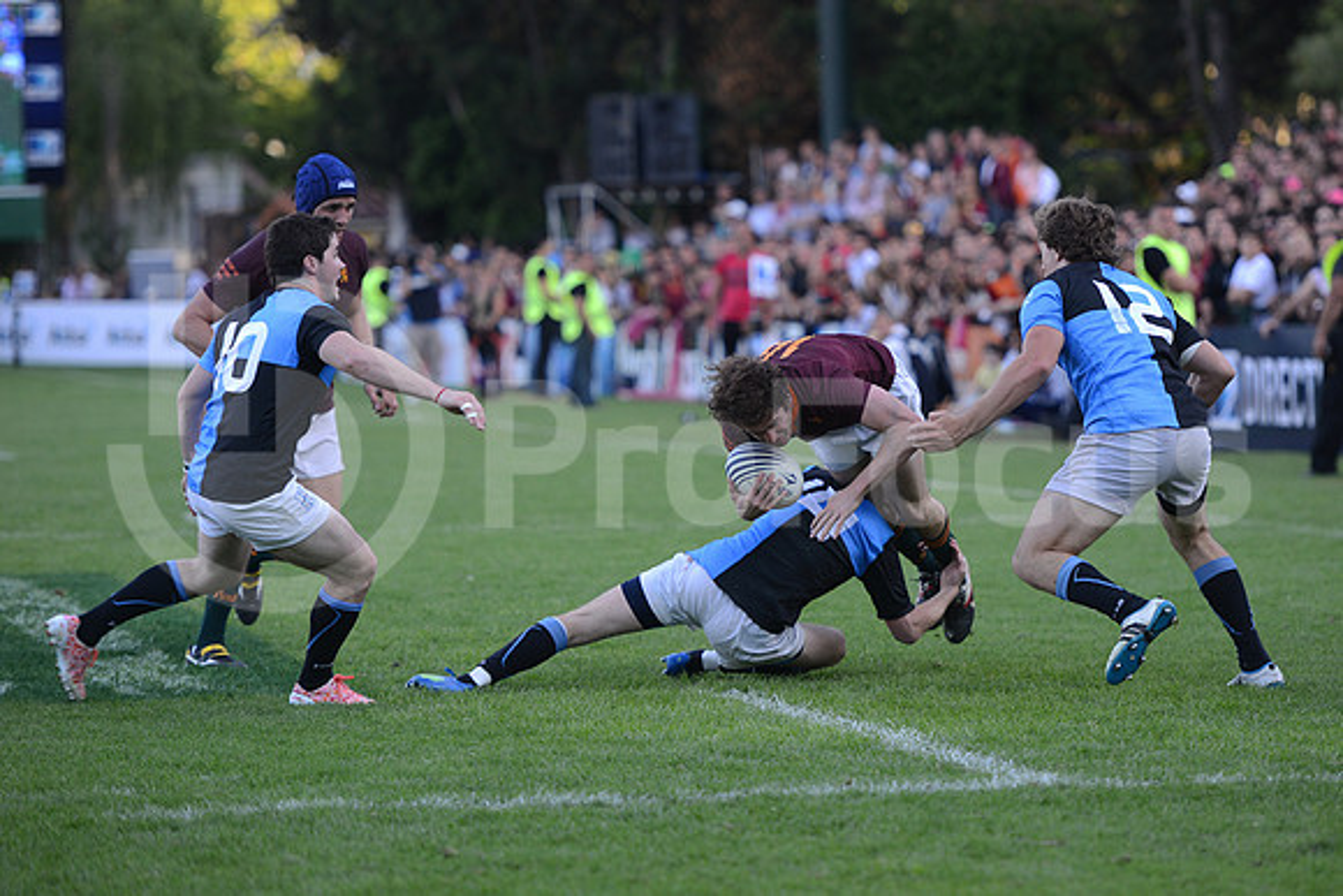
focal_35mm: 135
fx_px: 5037
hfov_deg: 15.2
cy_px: 448
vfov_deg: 10.2
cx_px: 672
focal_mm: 135
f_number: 2.8
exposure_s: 1/500
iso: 400
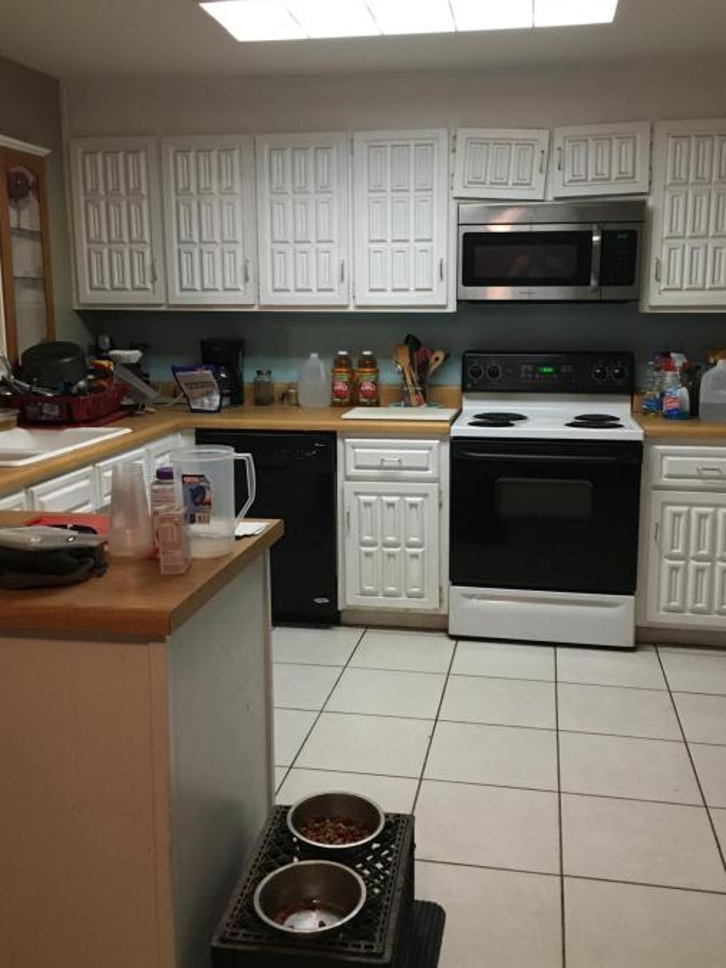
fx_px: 923
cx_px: 366
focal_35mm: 33
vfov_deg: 55.3
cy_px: 460
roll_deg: +1.3
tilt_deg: -9.3
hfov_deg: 42.9
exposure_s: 1/30
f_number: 2.2
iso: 160
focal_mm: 4.15
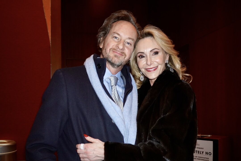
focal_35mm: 24
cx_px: 120
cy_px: 80
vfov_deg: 53.1
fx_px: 161
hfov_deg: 73.7
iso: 1250
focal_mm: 16
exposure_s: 1/60
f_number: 3.5
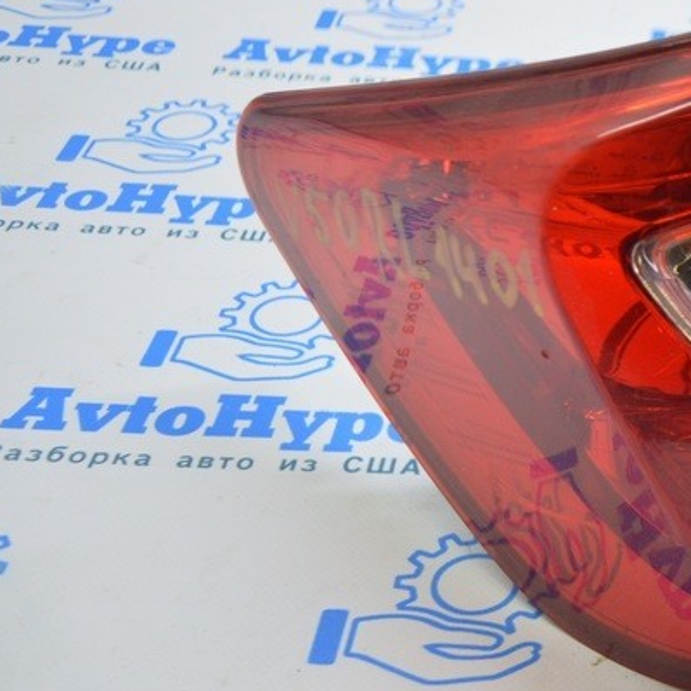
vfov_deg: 23.9
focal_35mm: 72
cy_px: 259
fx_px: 1626
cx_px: 847
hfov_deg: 22.0
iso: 400
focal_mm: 22
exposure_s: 1/50
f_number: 3.8
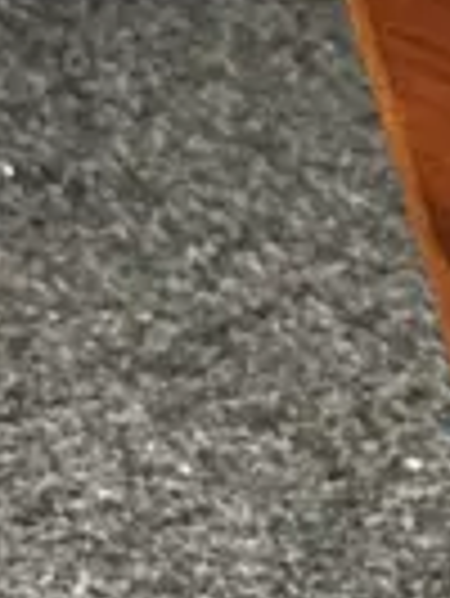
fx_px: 3201
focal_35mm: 185
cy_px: 292
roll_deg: +1.7
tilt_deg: -35.6
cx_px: 1449
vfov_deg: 10.7
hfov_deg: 7.0
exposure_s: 1/50
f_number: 1.78
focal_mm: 6.86
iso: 400
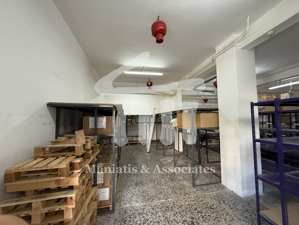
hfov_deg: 102.1
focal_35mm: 14
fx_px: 121
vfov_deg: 85.7
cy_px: 112
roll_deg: +0.1
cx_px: 150
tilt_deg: +3.7
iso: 320
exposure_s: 1/100
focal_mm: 2.22
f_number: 2.2
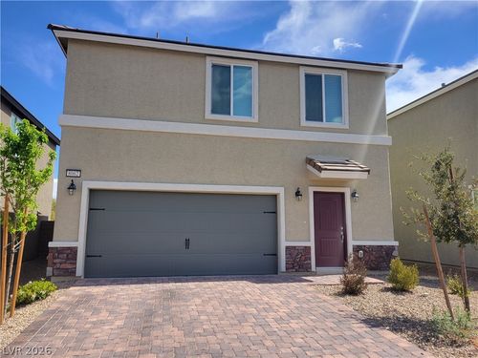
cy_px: 179
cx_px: 239
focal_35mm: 26
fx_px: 359
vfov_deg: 53.1
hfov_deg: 67.3
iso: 40
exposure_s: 1/1732
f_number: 1.8
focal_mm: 5.4
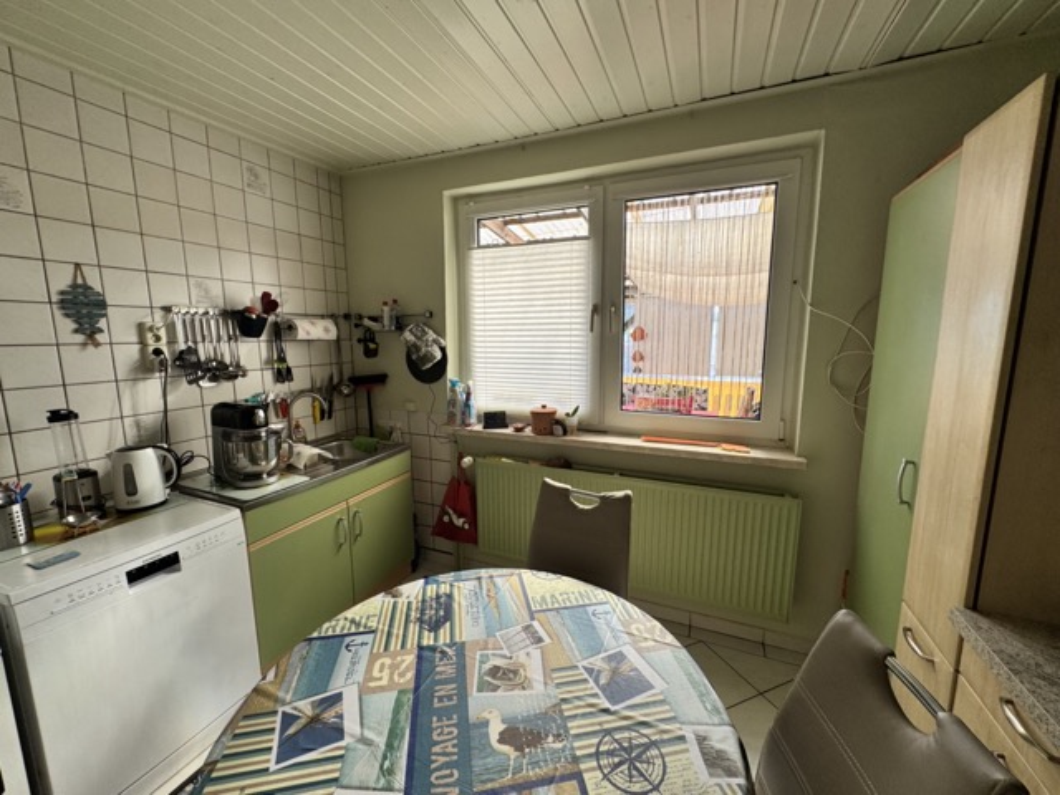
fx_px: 429
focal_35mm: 14
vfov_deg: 85.7
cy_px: 398
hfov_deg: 102.1
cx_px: 530
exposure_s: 1/149
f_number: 2.2
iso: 40
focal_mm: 2.22
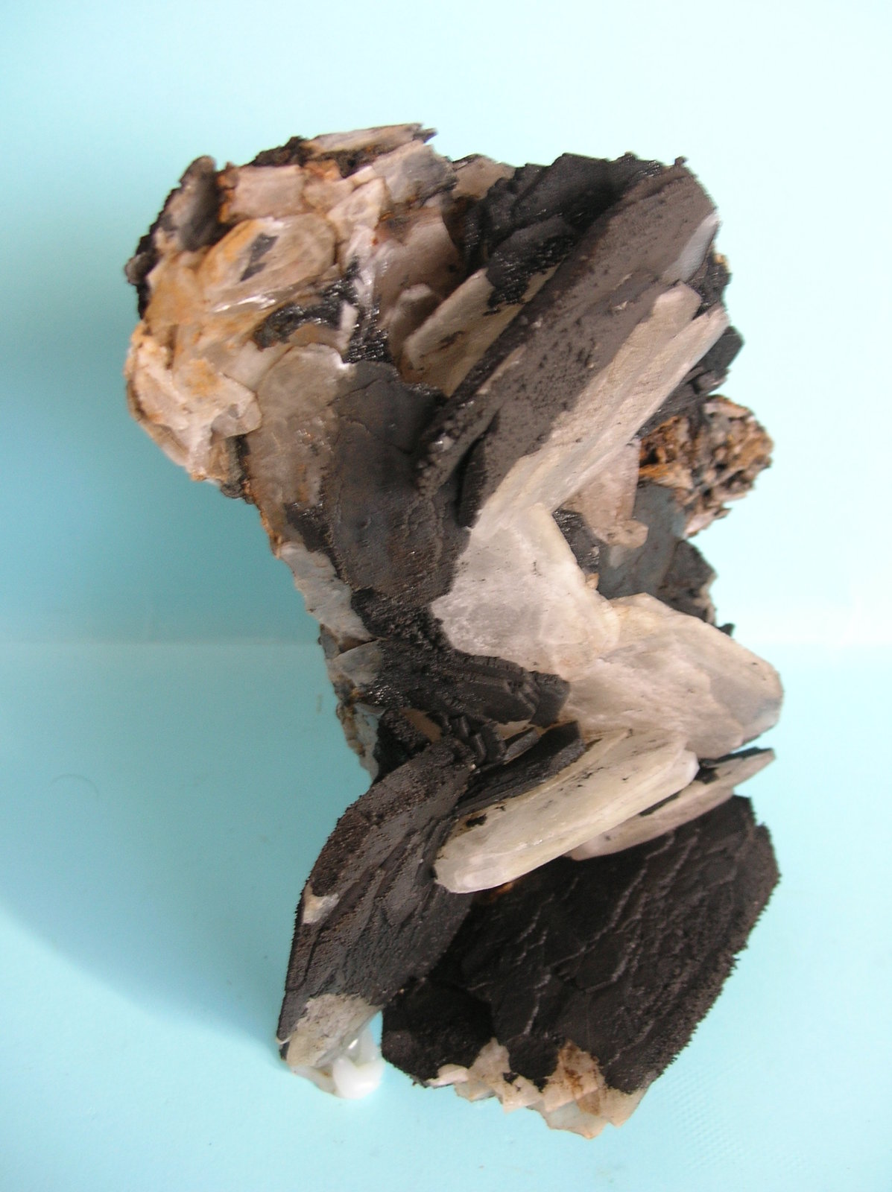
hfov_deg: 39.6
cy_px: 596
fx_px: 1239
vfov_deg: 51.4
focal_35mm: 36
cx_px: 446
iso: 50
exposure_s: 1/4.6
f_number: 2.7
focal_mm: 6
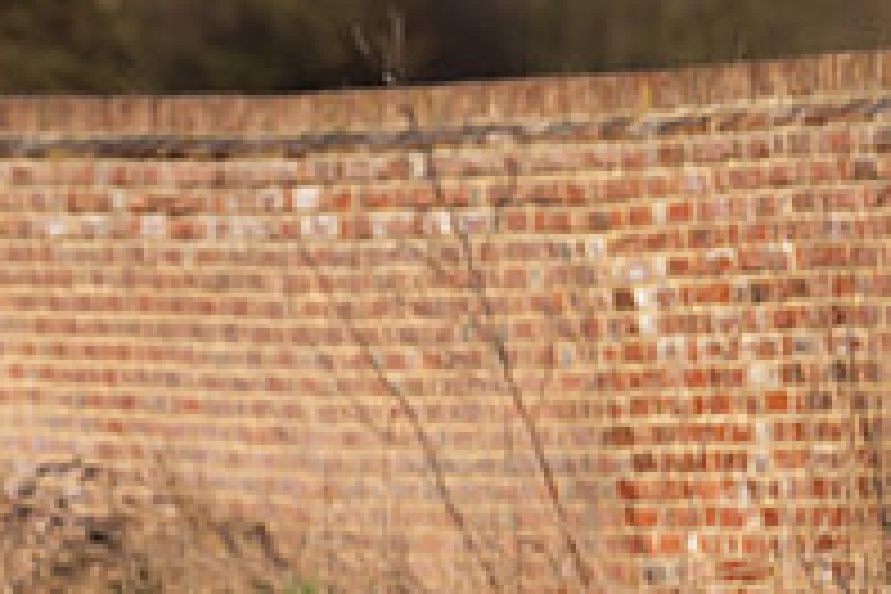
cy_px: 205
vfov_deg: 2.3
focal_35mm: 586
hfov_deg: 3.5
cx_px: -374
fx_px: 14502
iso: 100
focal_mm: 200
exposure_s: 1/800
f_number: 4
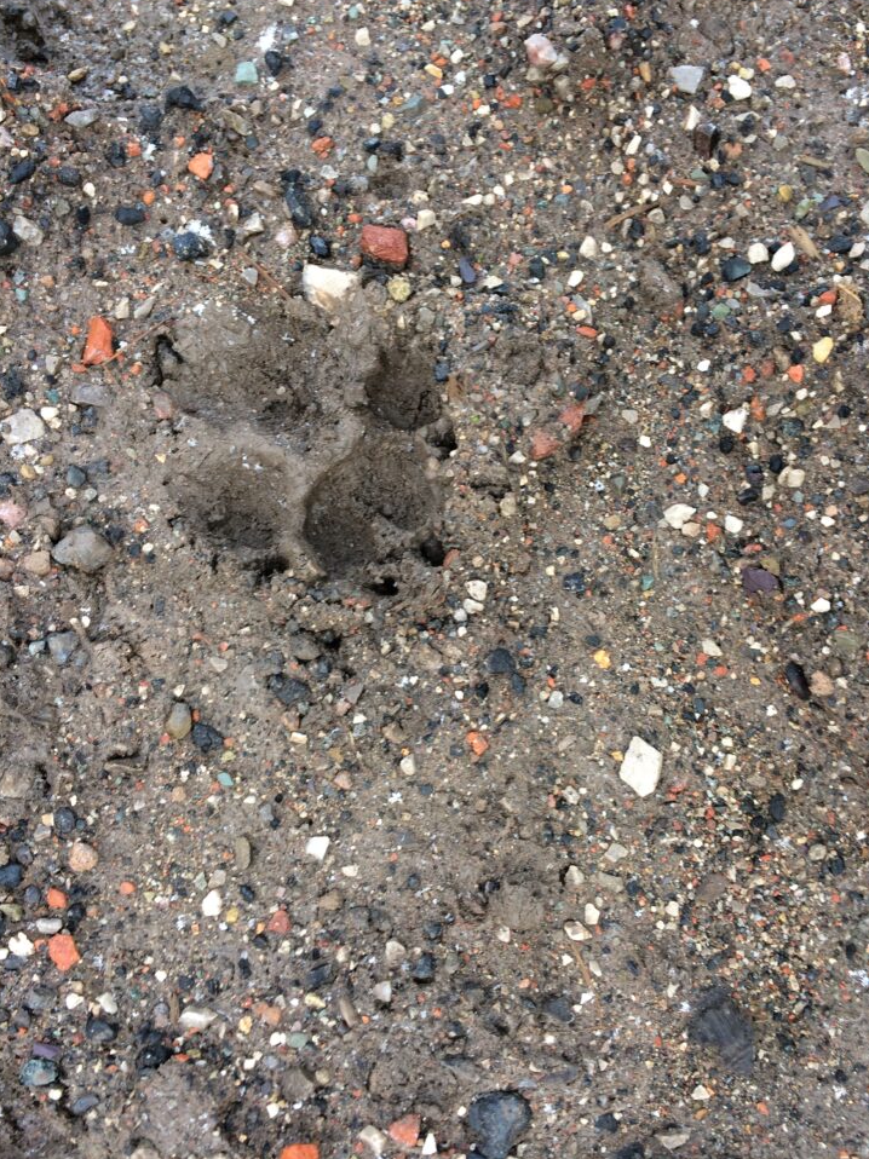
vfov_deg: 58.3
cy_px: 543
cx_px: 460
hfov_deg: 45.4
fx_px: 1038
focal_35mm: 31
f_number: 2.2
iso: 50
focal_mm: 4.15
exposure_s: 1/100
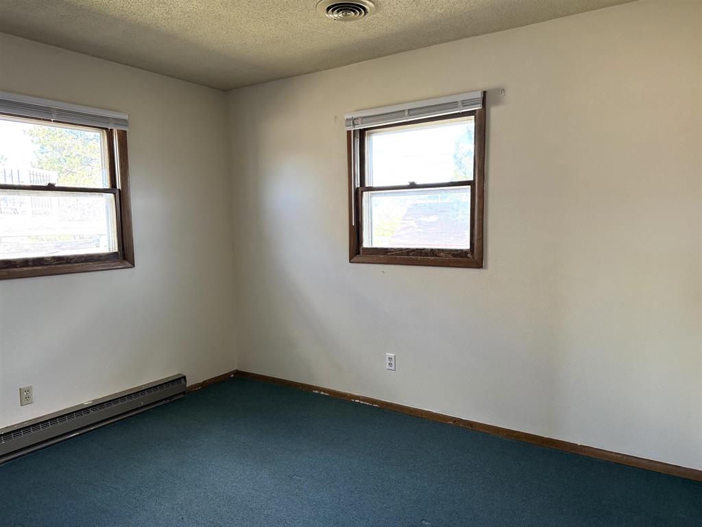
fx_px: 487
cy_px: 264
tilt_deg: -5.2
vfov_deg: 56.8
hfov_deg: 71.6
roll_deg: +1.1
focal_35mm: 24
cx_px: 351
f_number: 1.78
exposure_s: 1/154
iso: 200
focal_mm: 6.76
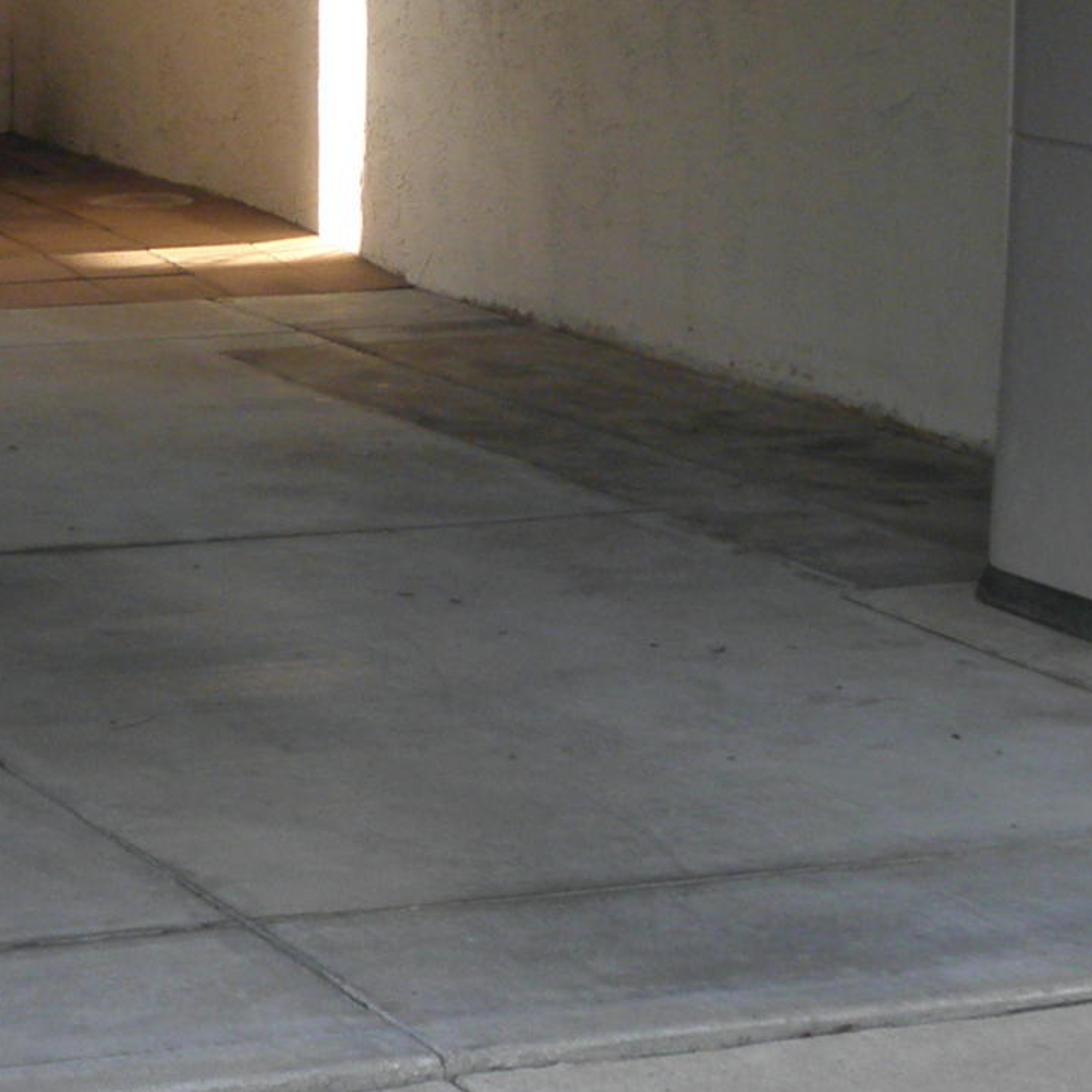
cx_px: -53
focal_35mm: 121
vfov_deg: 14.4
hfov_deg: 14.1
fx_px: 4319
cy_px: 319
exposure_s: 1/125
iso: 100
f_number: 3.6
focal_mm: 5.9
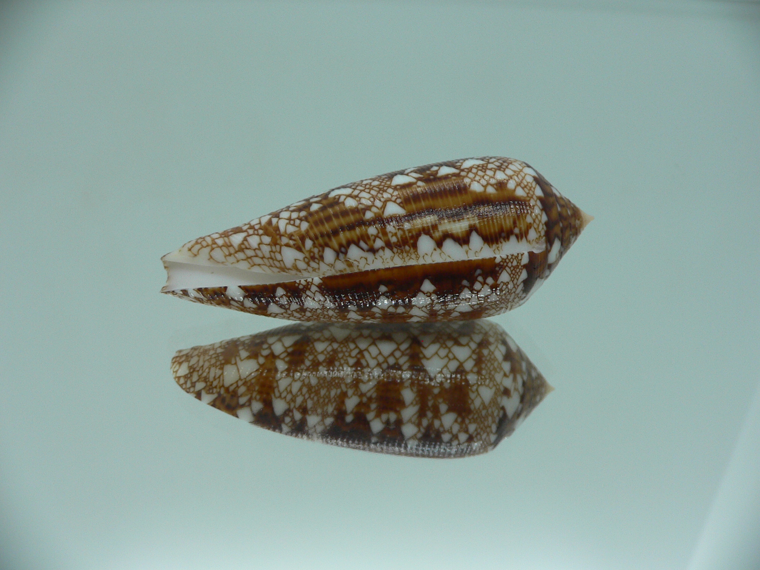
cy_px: 285
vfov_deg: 40.7
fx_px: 768
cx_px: 380
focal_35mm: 35
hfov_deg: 52.6
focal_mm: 4.6
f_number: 2.8
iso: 80
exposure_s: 1/60
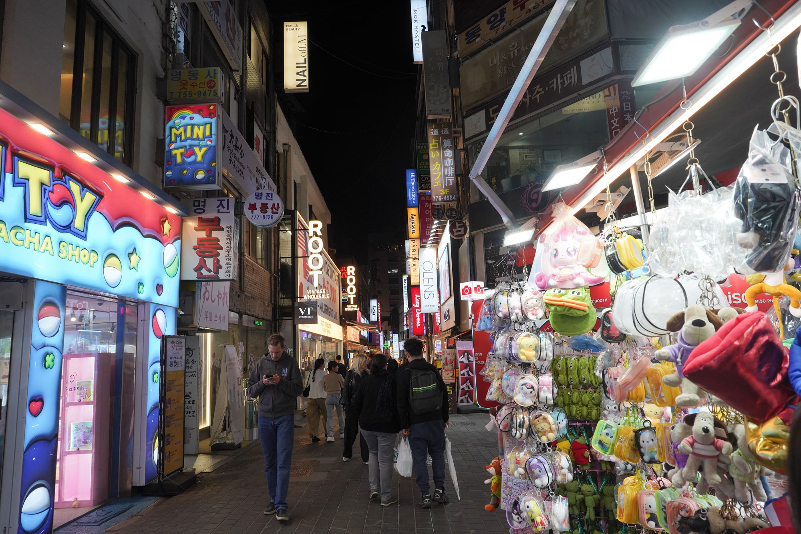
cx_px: 400
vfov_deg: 53.1
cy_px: 267
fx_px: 534
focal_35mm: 24
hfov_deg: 73.7
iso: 800
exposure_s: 1/100
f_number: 9
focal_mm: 24
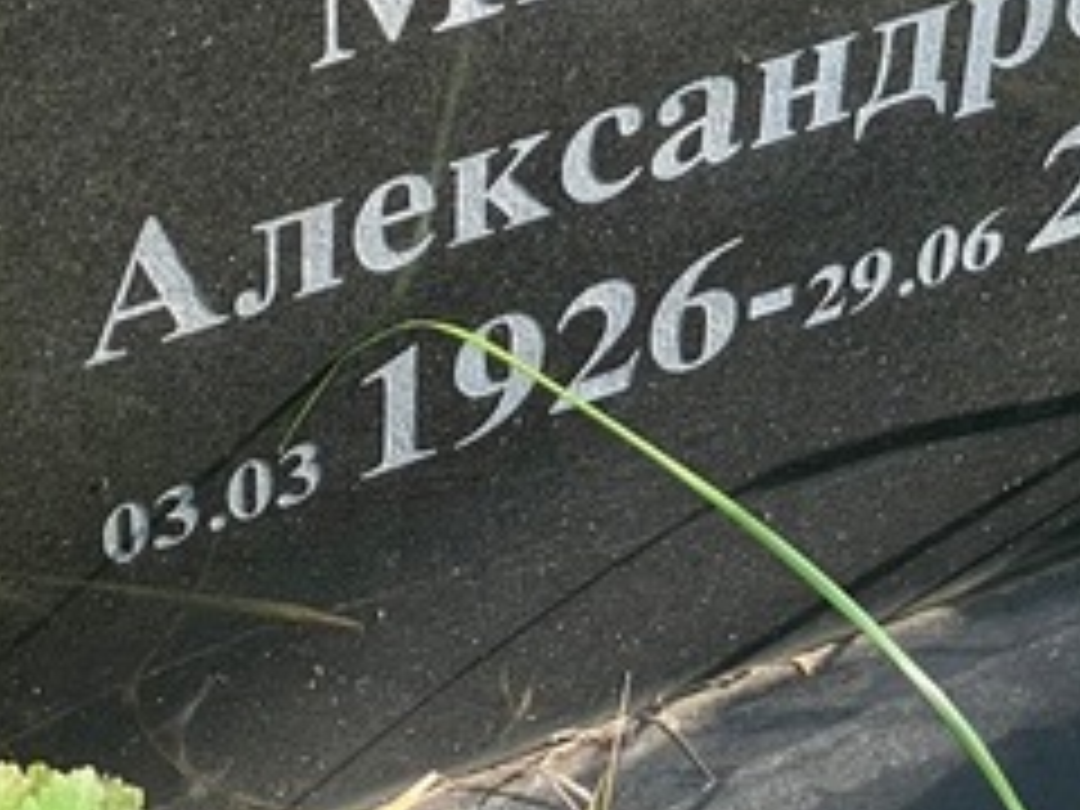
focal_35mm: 173
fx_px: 5398
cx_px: 832
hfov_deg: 11.4
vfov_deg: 8.5
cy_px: -104
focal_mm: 6
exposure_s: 1/316
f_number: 2
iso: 20
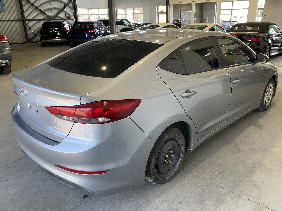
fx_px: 236
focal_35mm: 29
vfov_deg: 48.2
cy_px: 106
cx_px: 141
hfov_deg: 61.7
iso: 50
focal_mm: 3
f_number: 1.8
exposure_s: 1/120
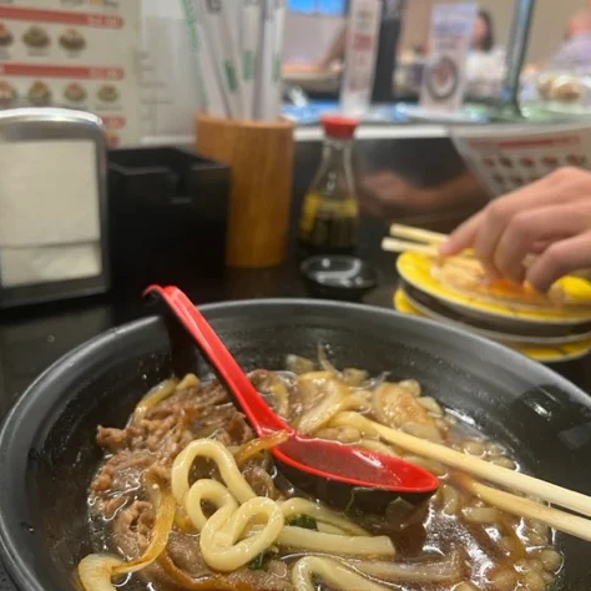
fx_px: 599
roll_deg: -5.1
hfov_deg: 52.5
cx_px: 296
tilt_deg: -22.3
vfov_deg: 52.5
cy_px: 298
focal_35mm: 31
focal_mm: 5.7
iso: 125
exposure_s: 1/50
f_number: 1.5
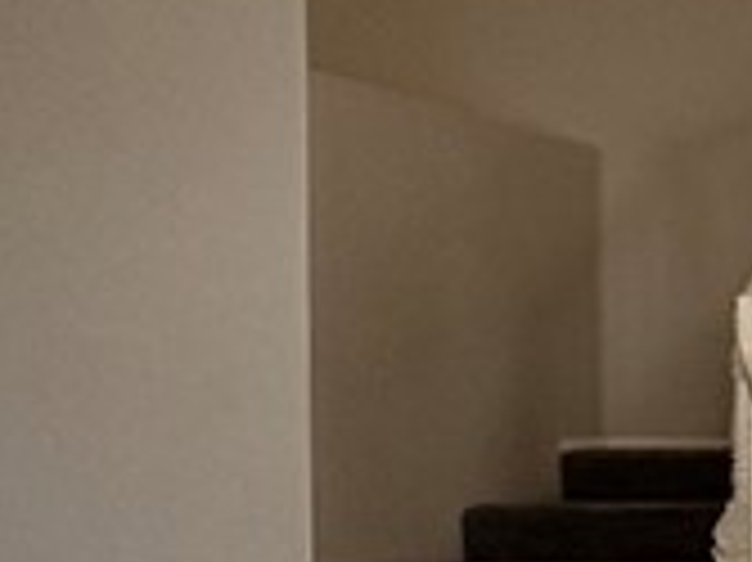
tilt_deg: +0.7
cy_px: 508
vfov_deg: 16.9
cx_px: 1761
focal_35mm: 86
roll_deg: +0.0
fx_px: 1867
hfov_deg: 14.9
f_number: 2.2
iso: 200
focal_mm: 2.22
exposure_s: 1/120
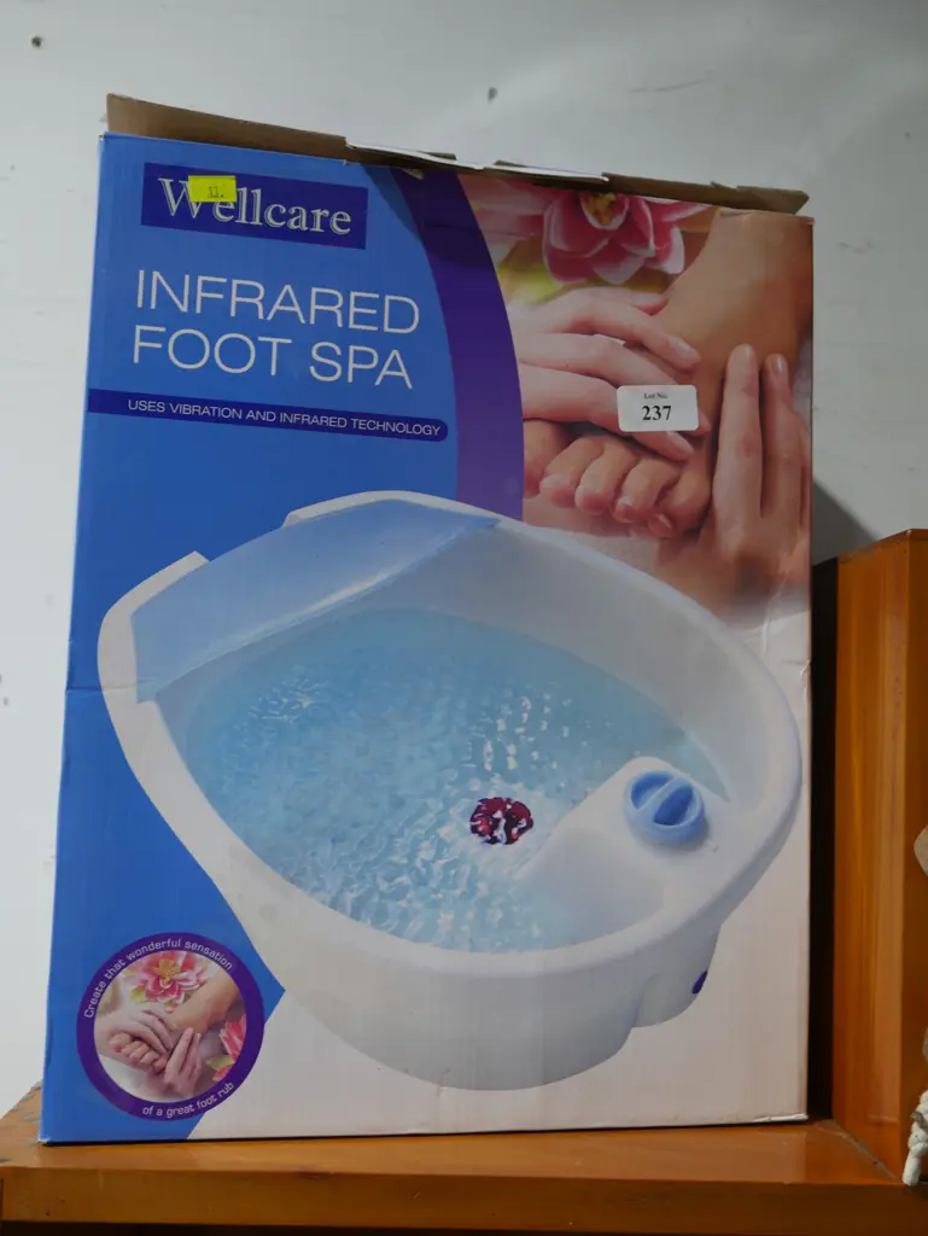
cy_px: 618
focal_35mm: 36
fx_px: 1286
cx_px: 464
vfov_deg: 51.3
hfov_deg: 39.7
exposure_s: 1/60
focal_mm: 18
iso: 250
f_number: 4
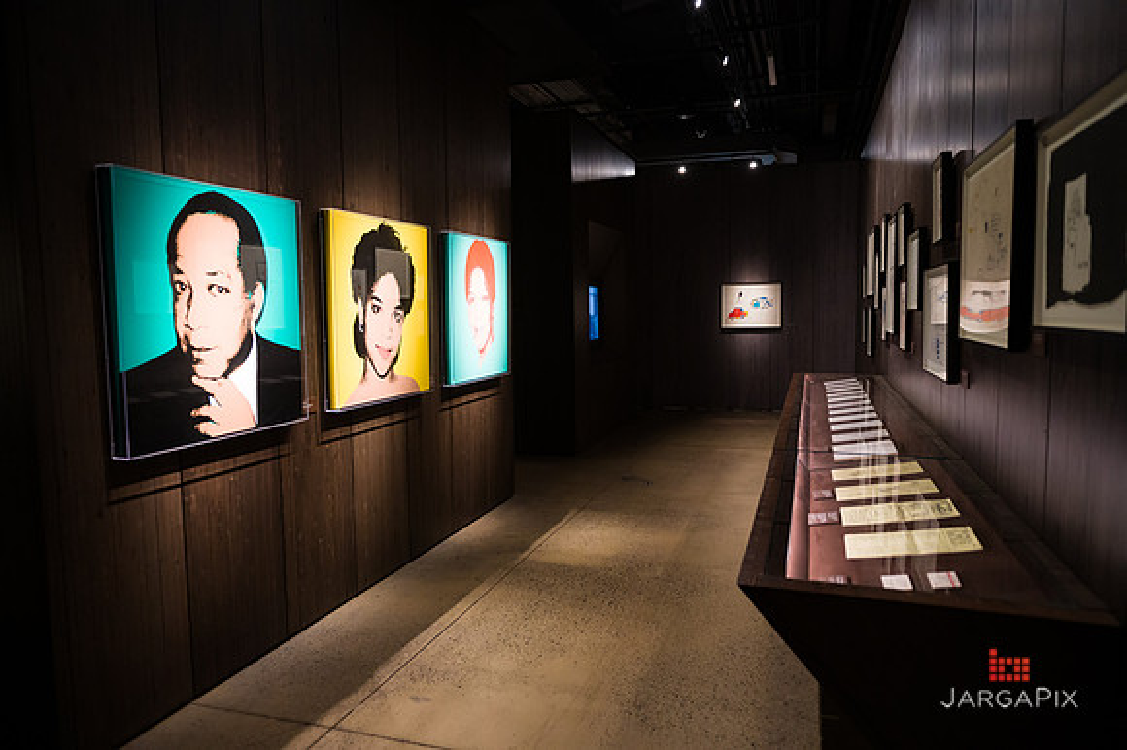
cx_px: 564
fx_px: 751
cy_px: 375
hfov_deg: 73.8
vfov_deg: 53.1
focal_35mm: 24
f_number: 3.2
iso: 3200
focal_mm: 24
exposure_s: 1/200
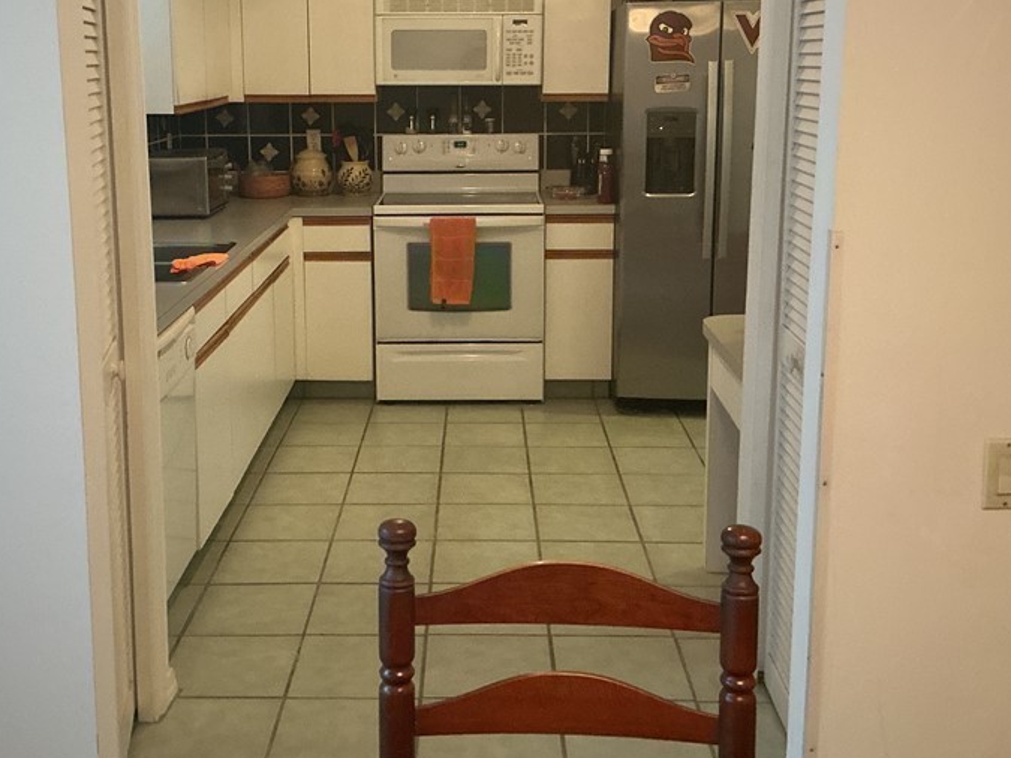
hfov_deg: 42.8
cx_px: 433
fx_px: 1285
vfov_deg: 32.7
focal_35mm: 44
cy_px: 286
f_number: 1.8
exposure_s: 1/60
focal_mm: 3
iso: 250
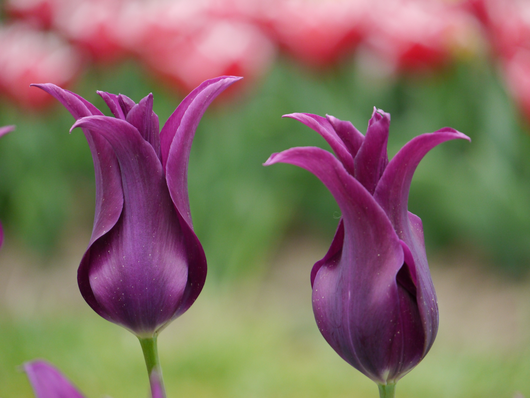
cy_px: 199
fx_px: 4105
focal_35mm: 268
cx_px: 265
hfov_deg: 7.4
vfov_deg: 5.6
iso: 800
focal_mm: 134
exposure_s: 1/250
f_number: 5.6
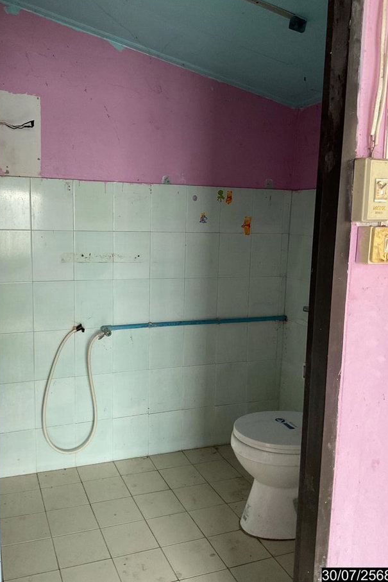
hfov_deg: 42.2
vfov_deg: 60.3
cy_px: 284
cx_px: 168
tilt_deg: -6.9
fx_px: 501
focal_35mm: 31
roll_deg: -1.0
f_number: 1.8
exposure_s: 1/60
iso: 200
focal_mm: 3
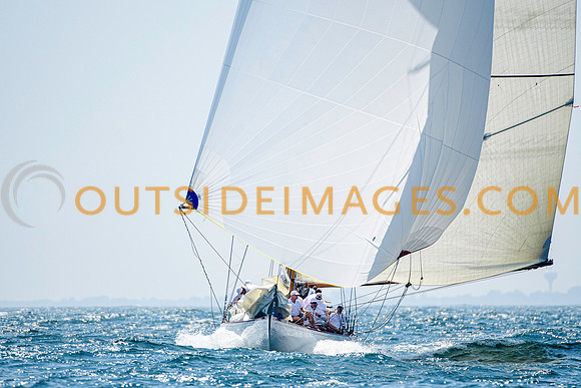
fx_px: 10232
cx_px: 281
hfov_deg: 3.3
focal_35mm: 634
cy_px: 200
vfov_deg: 2.2
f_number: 5
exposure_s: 1/4000
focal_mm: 400
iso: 400
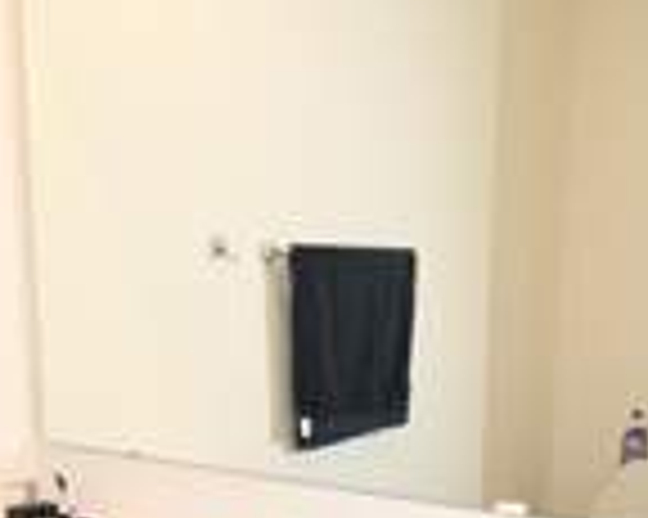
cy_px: 426
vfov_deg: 31.1
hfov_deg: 39.4
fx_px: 901
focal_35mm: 47
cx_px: 266
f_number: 4
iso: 200
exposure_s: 1/60
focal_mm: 10
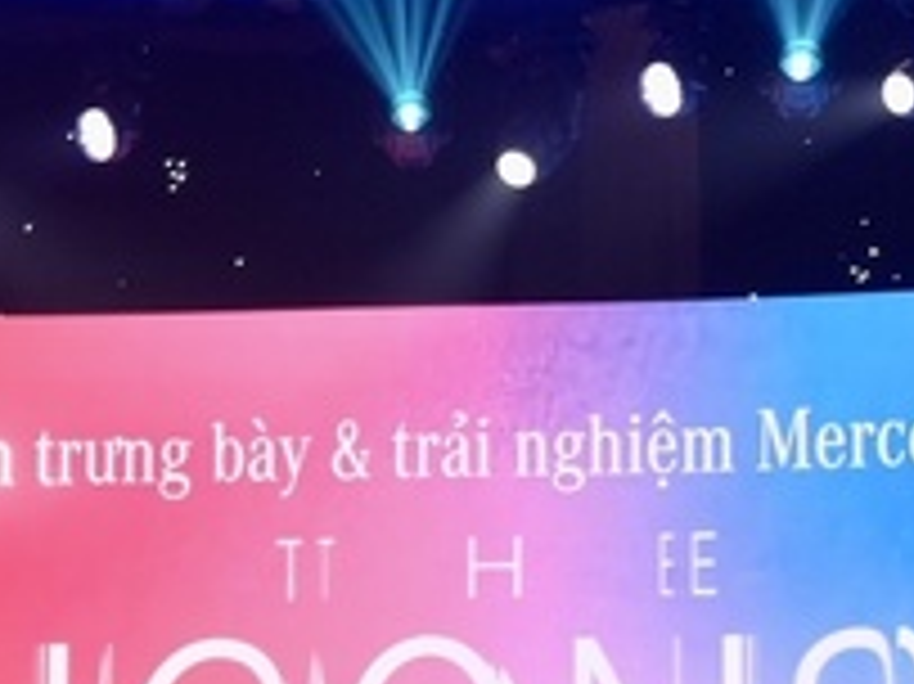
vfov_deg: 10.1
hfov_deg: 13.8
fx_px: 3774
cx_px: 288
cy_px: 968
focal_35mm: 143
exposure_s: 1/125
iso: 320
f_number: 3.2
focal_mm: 27.7
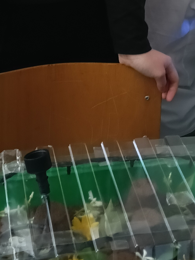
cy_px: -26
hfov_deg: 17.6
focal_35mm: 84
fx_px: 631
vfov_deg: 22.0
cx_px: 84
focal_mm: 3.98
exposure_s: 1/33.3
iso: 640
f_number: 1.8
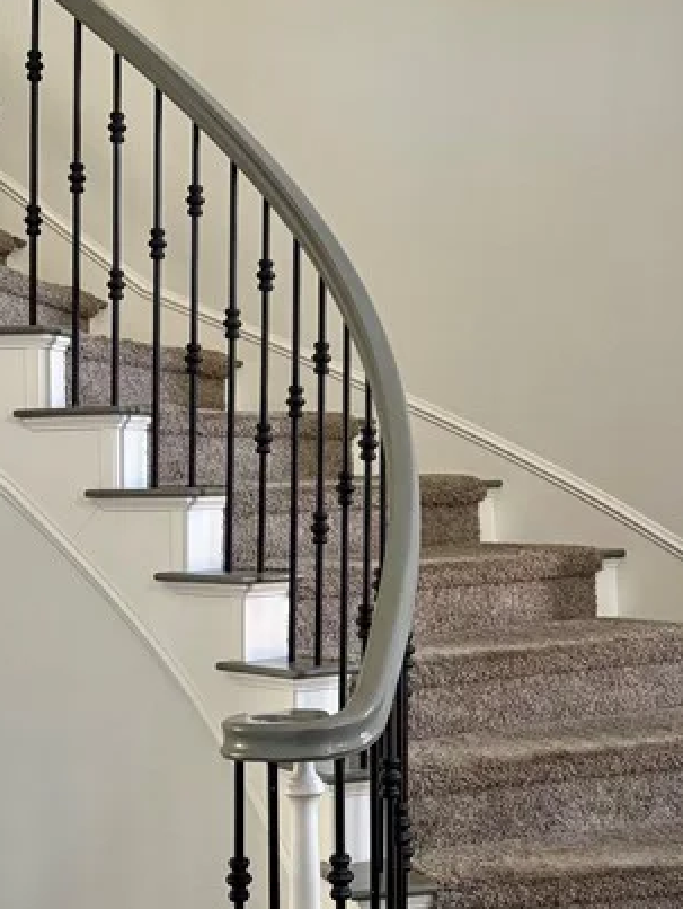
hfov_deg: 22.1
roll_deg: +0.6
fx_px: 1734
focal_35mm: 66
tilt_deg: +0.1
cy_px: 458
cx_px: 500
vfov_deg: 29.4
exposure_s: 1/79
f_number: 1.6
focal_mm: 5.96
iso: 125
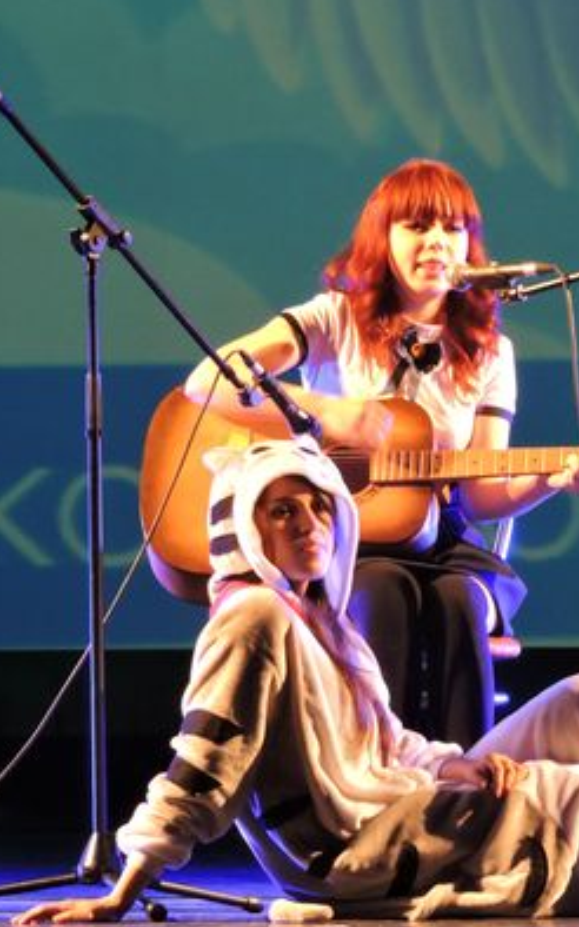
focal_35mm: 267
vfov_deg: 7.9
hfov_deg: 4.9
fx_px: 6746
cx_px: 398
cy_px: 440
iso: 800
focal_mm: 27.6
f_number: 4.4
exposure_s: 1/13
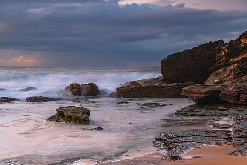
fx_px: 432
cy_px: 82
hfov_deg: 31.9
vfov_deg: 21.6
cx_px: 124
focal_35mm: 63
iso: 160
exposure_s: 3
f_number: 8
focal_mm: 62
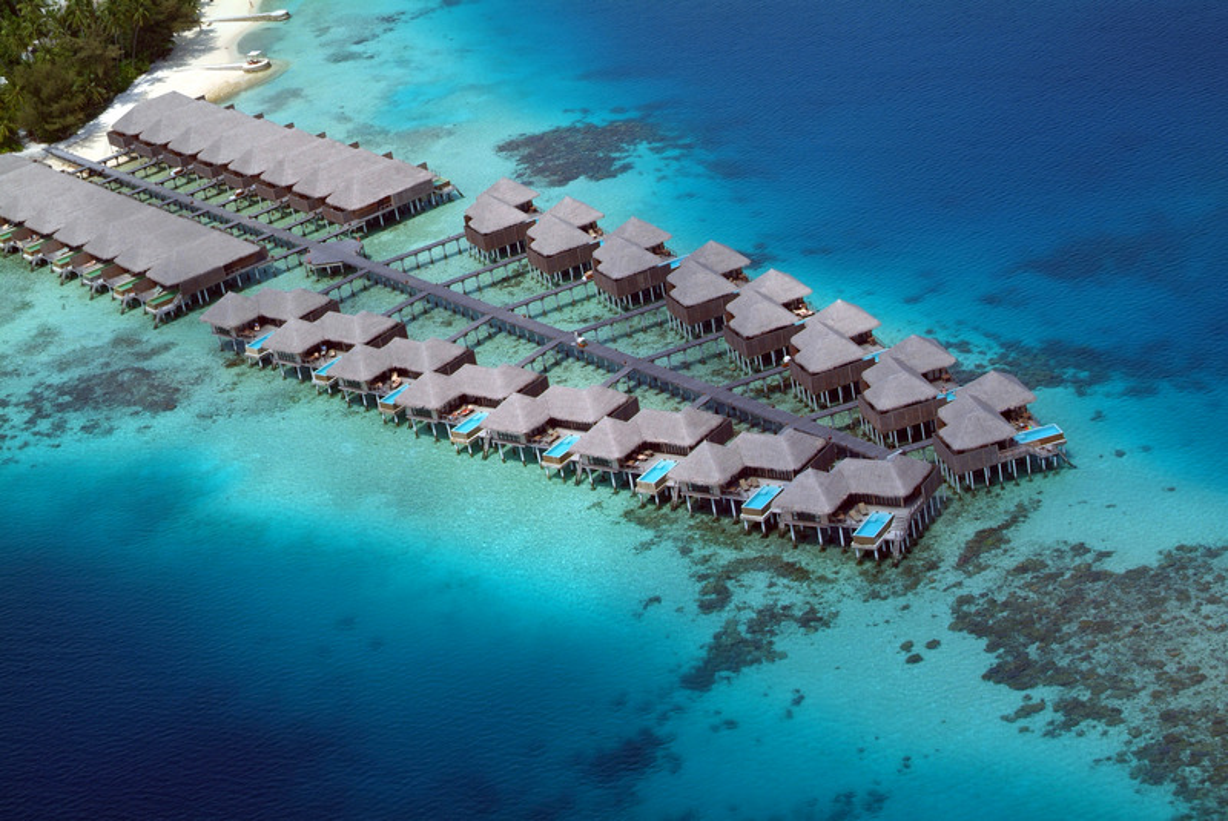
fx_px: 2561
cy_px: 410
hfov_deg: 27.0
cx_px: 614
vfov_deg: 18.2
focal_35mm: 75
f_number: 13
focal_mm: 50
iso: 160
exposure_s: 1/250
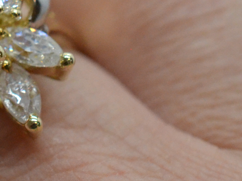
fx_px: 1894
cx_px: -25
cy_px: -67
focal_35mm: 271
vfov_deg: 5.4
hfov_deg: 7.3
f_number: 6.3
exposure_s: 1/1000
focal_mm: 40
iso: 2500
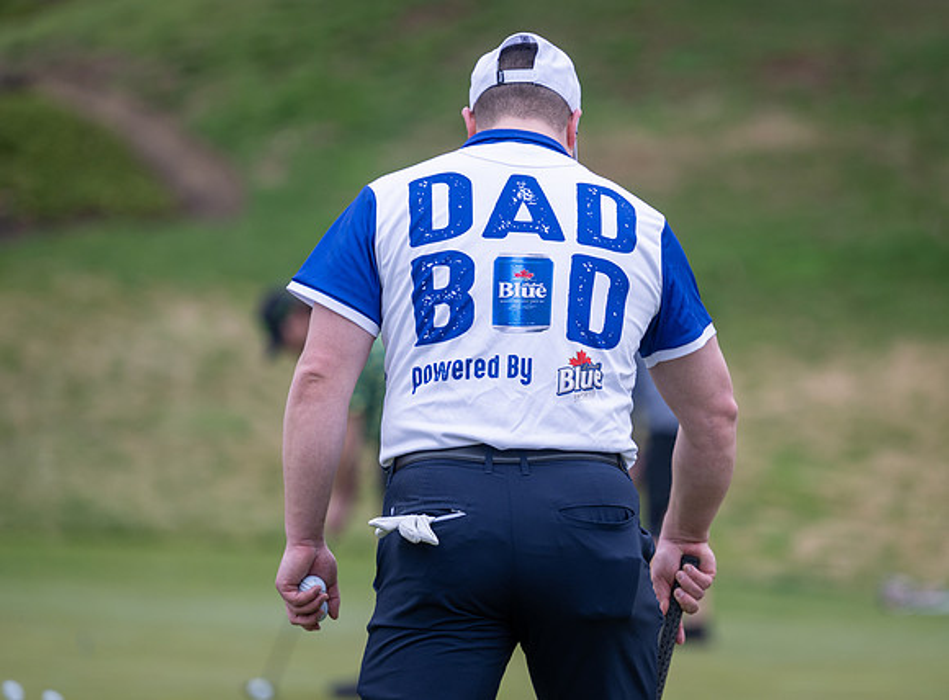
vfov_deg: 6.2
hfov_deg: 8.4
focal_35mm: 236
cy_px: 364
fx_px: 6446
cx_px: 511
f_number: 2.8
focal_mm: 165
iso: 110
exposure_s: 1/400
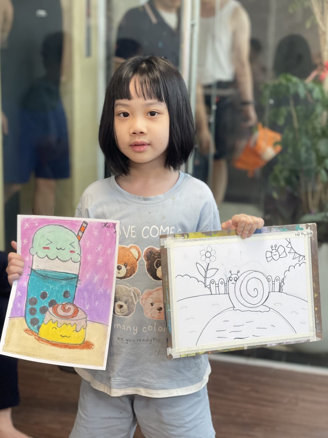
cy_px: 217
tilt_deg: -13.5
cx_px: 162
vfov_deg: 29.8
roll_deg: -1.7
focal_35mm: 65
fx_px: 822
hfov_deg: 22.6
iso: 125
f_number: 2.2
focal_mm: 7.5
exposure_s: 1/100
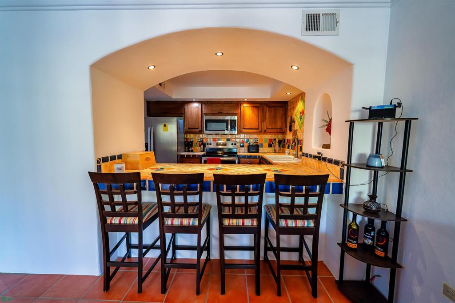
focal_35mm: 14
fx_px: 177
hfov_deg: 104.3
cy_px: 152
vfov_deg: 81.2
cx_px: 228
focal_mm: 14
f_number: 4
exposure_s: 1/30
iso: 800
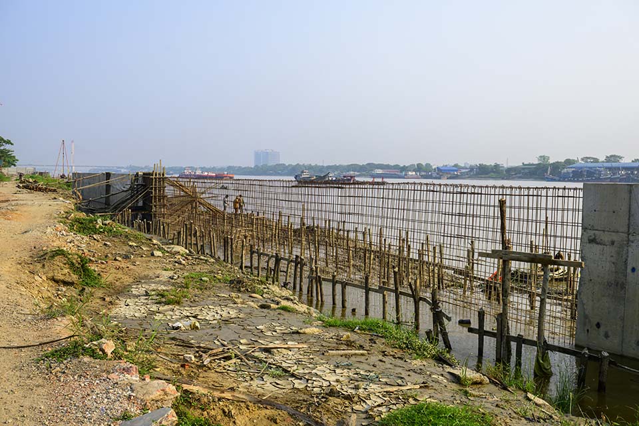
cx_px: 320
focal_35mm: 38
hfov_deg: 50.7
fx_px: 674
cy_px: 213
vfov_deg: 35.1
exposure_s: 1/800
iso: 360
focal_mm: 38
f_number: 9
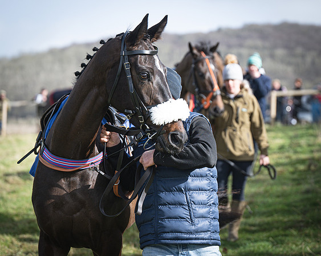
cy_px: 112
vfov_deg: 9.8
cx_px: 217
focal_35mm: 157
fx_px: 1495
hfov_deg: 12.2
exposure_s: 1/1600
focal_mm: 83
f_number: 2.8
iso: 160
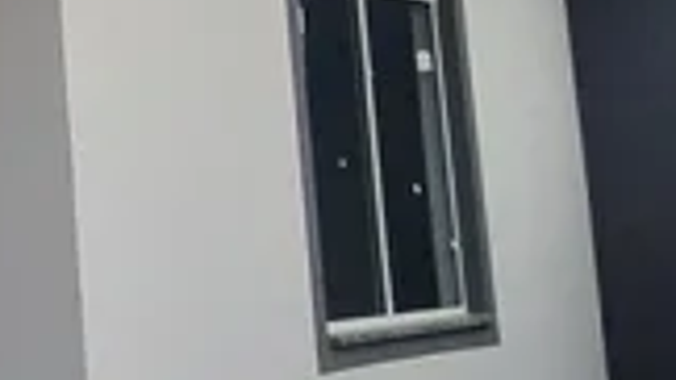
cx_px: -426
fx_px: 1290
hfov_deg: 22.2
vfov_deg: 16.6
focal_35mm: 72
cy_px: 90
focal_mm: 1.74
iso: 50
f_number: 2.2
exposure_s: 1/1124
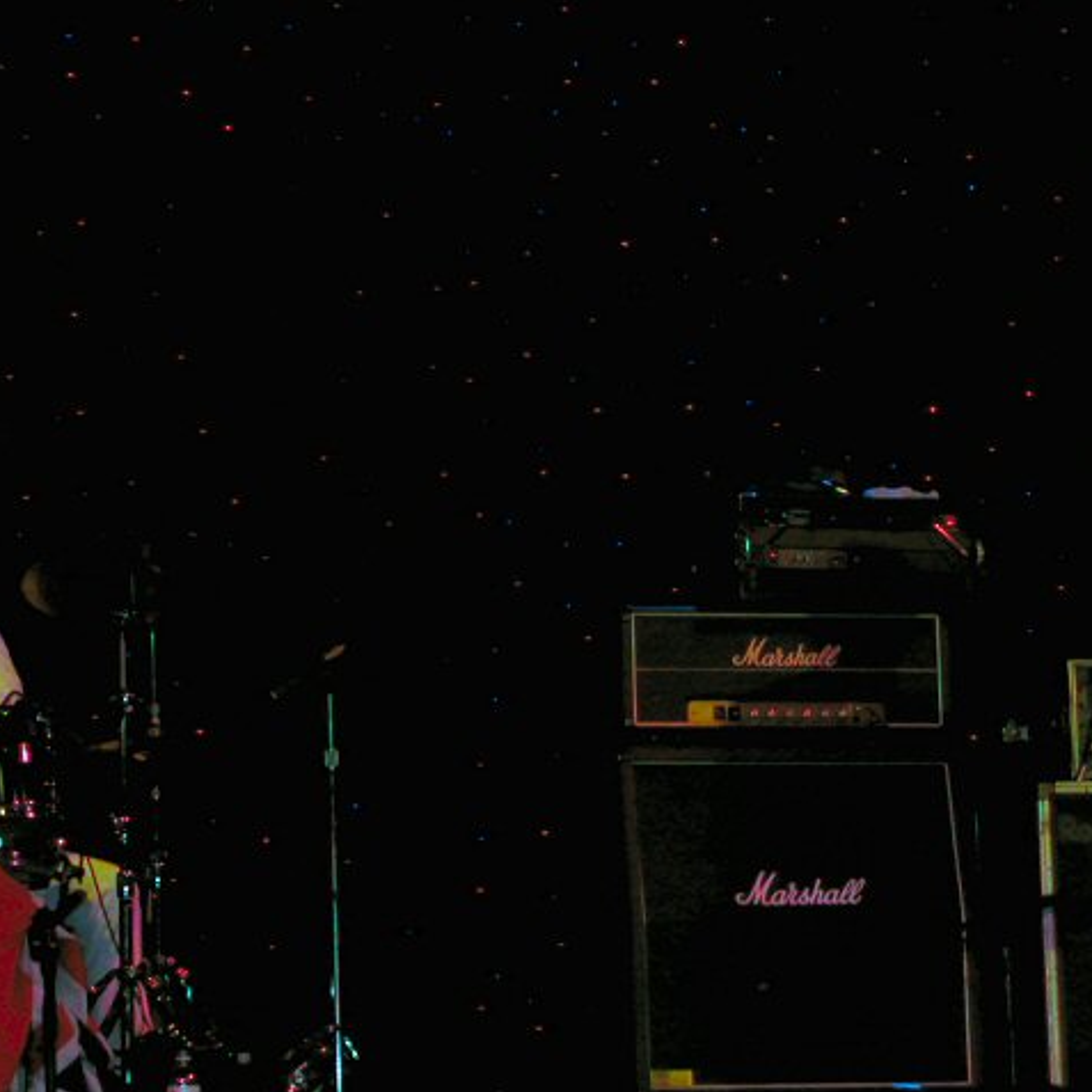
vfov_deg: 16.0
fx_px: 3890
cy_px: 547
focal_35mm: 109
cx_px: 380
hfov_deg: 16.0
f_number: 4.4
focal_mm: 14
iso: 200
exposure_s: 1/59.9
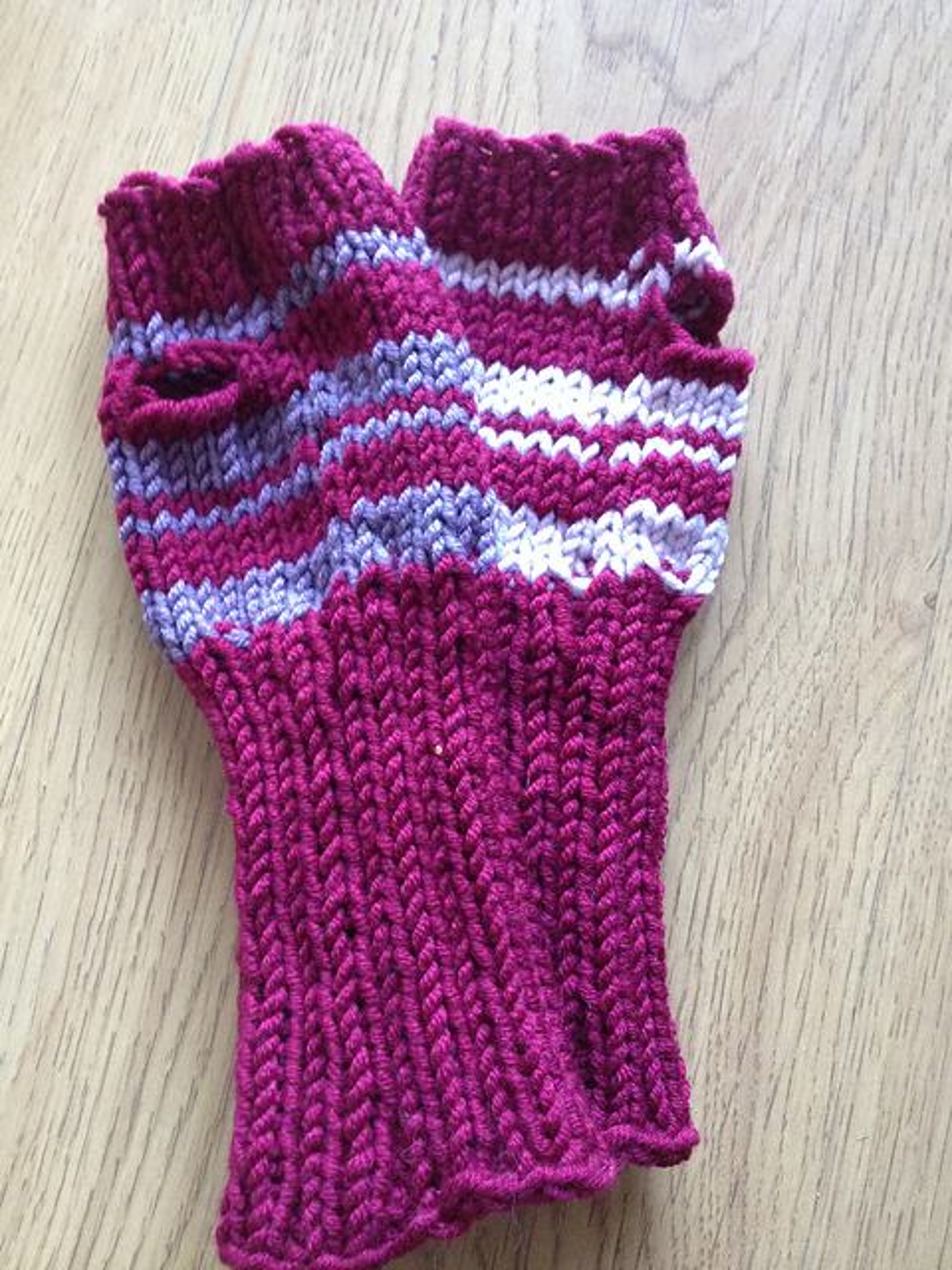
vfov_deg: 52.6
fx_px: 1283
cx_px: 476
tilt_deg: -81.5
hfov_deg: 40.7
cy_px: 635
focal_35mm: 35
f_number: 2.4
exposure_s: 1/20
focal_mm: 4.28
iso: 250
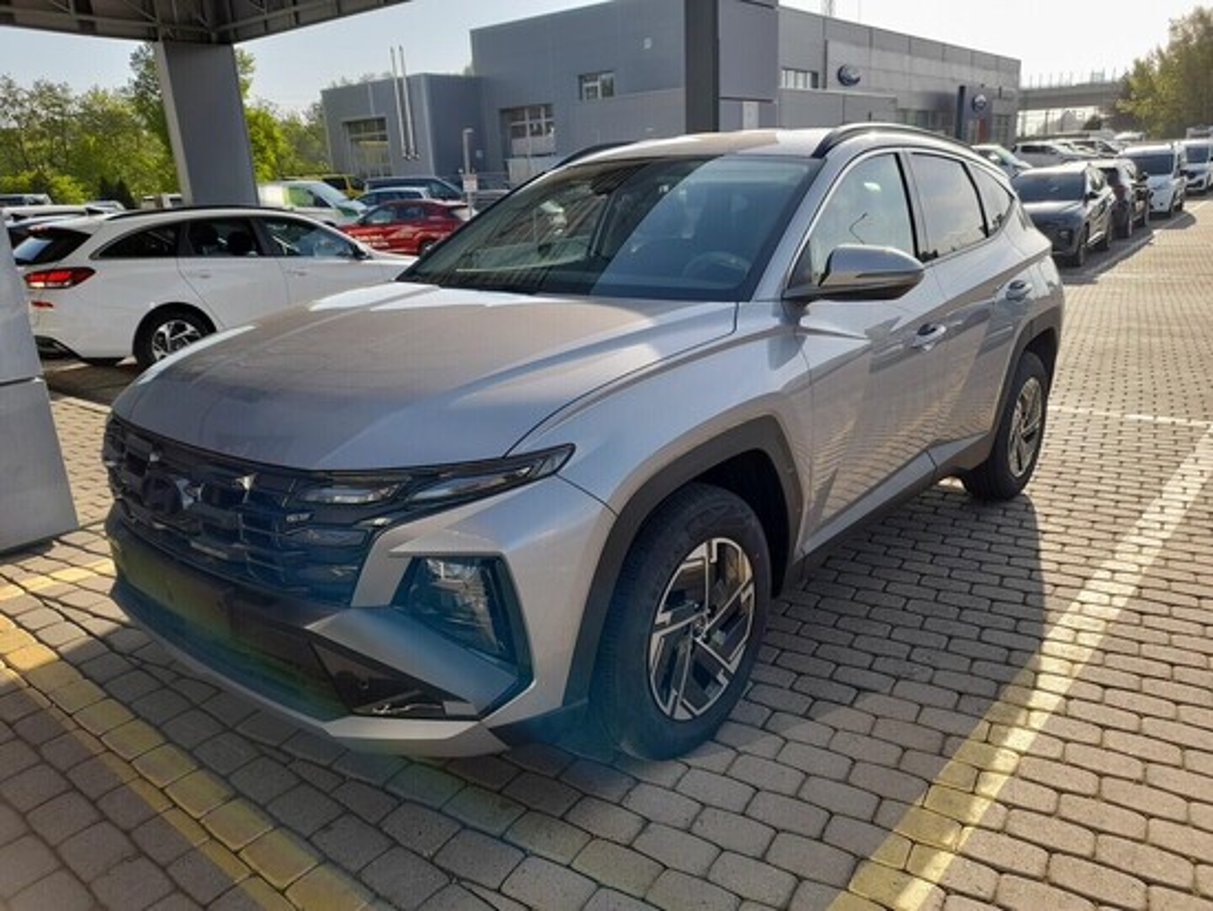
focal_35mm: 25
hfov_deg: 69.4
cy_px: 456
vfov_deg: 54.9
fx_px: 876
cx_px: 606
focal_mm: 4.6
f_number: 2
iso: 20
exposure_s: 1/220
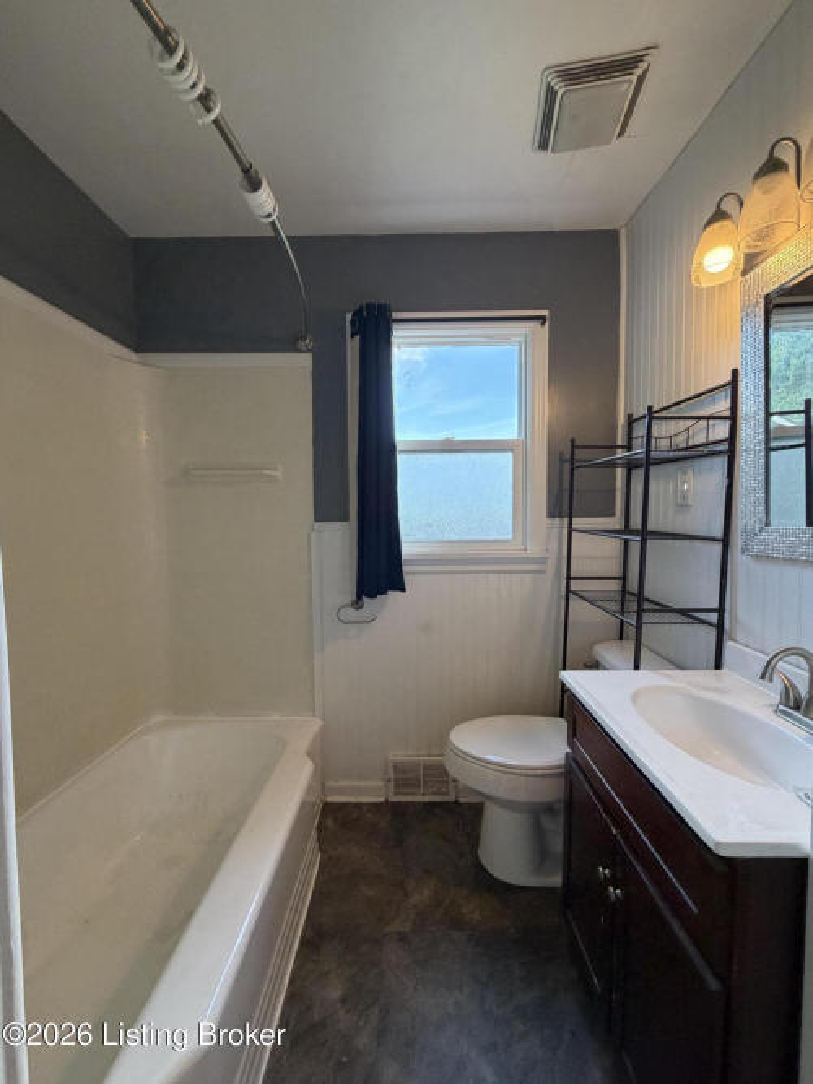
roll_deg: +0.5
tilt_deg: -3.0
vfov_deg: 102.1
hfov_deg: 85.7
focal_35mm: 14
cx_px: 406
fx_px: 439
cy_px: 542
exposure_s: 1/60
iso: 250
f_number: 2.2
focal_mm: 2.22
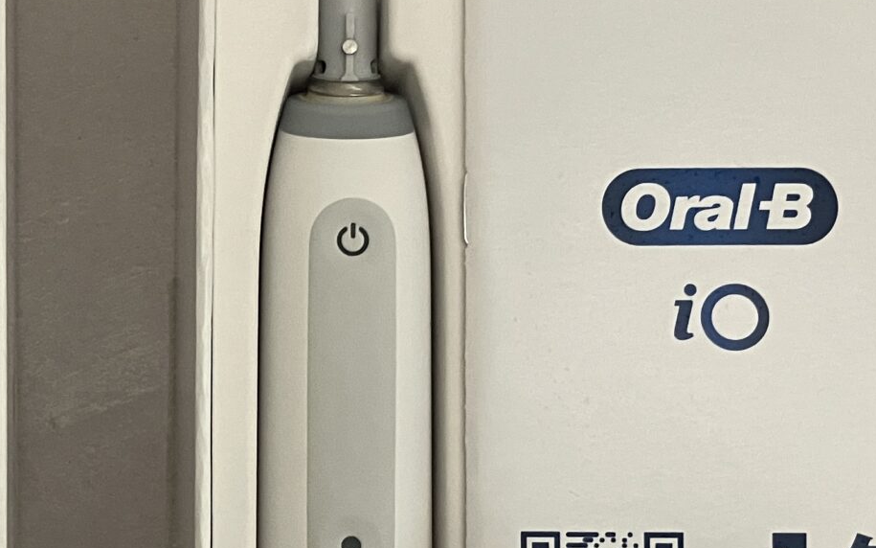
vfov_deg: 15.6
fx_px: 1982
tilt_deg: -84.7
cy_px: 462
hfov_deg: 24.2
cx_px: 92
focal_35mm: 83
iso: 250
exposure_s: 1/60
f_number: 1.8
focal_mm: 3.99
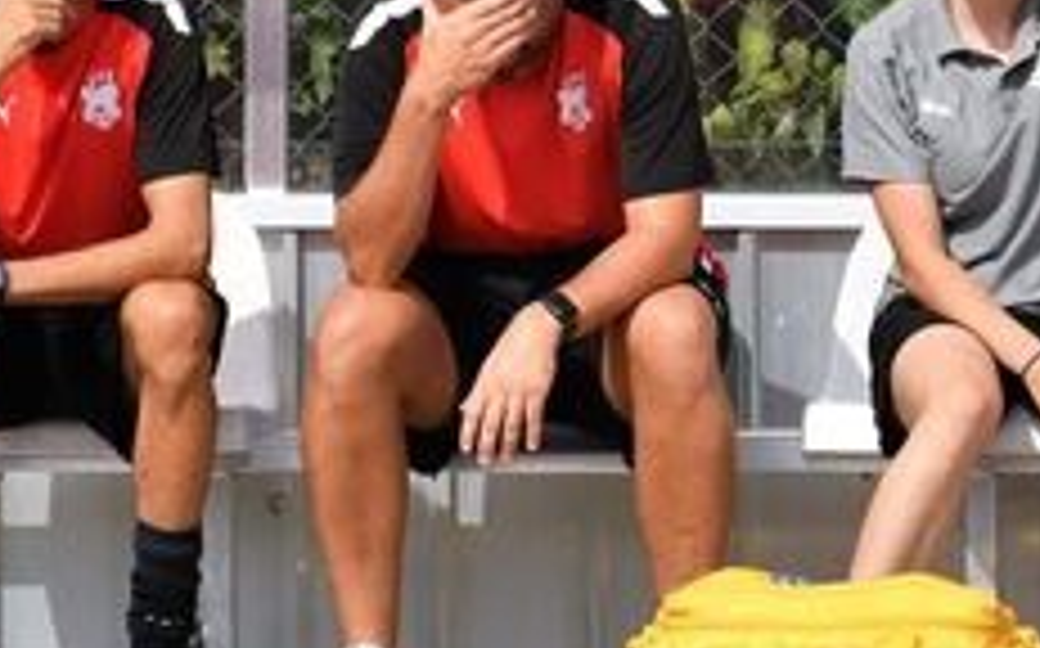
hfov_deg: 1.2
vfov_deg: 0.7
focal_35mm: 1789
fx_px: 50669
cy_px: 176
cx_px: 576
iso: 800
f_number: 5.6
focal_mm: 500
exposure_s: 1/6000
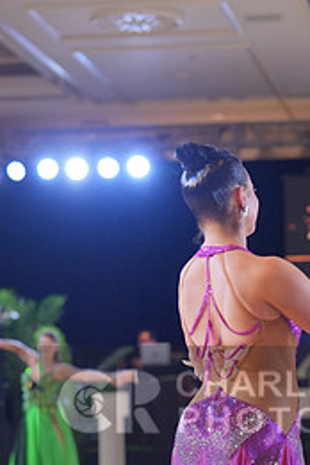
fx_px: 1782
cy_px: 406
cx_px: 286
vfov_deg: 14.7
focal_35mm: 138
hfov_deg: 9.9
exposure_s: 1/500
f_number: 2
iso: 1250
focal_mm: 62
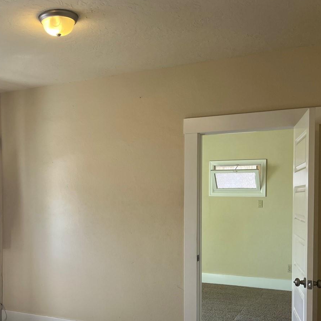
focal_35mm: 41
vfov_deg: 40.5
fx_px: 430
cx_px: 76
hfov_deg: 39.7
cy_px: 209
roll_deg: +1.2
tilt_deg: -1.6
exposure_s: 1/120
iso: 64
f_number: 1.6
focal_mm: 5.1
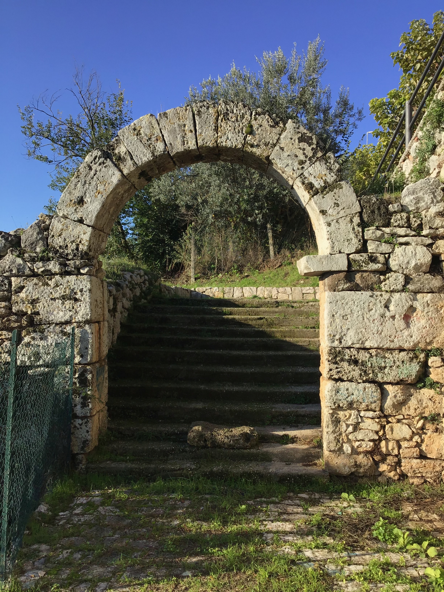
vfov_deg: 58.4
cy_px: 296
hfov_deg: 45.4
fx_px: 530
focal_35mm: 31
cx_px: 222
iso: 25
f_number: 2.4
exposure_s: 1/916
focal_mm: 3.3
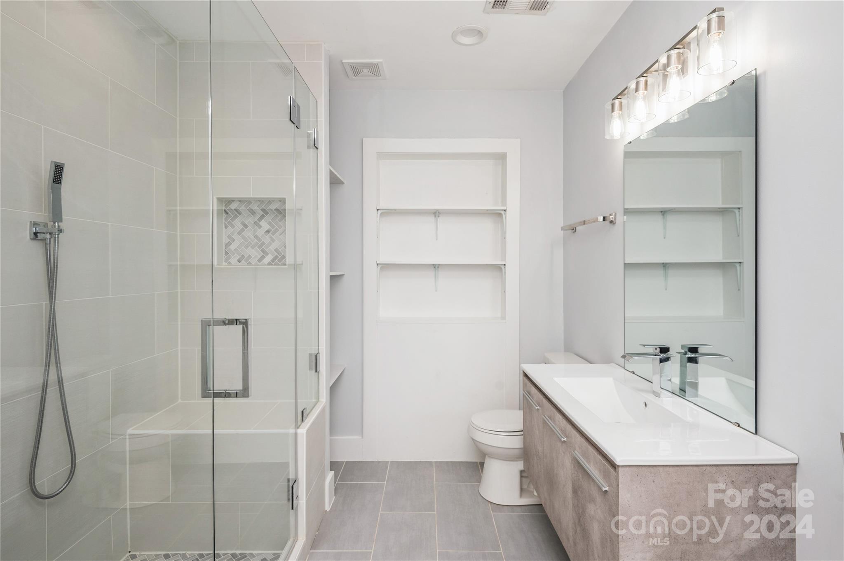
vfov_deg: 67.3
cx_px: 422
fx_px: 422
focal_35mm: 18
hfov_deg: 90.0
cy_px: 280
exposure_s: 1/50
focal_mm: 18
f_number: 7.1
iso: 200
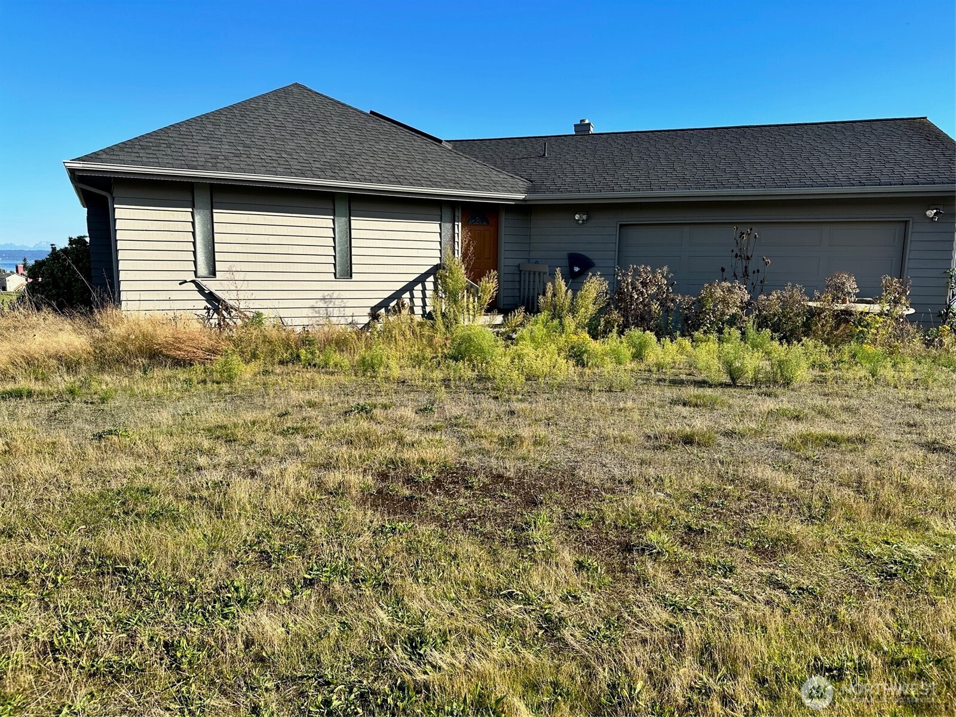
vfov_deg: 56.8
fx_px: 663
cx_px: 478
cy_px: 358
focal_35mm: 24
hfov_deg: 71.6
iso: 80
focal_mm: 6.86
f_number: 1.78
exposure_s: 1/3155
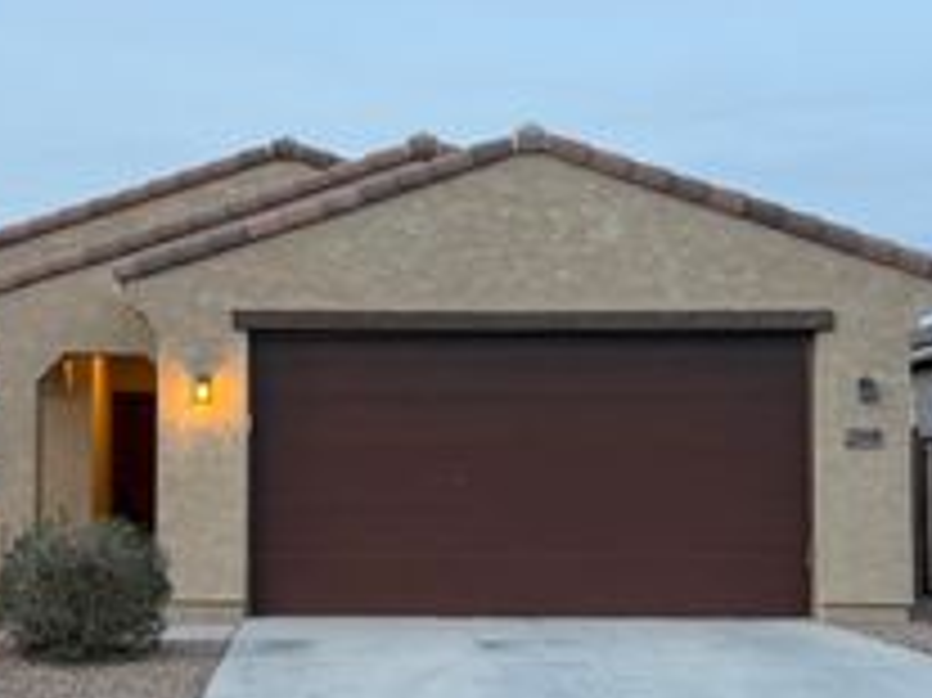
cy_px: 430
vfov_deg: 25.1
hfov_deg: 33.1
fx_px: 1561
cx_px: 338
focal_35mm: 58
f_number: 1.78
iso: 100
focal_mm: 6.76
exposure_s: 1/60
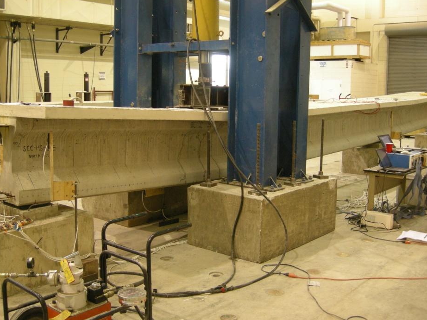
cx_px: 224
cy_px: 166
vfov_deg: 35.9
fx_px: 493
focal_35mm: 40
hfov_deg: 46.8
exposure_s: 1/23.2
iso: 200
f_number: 2.7
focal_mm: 7.5
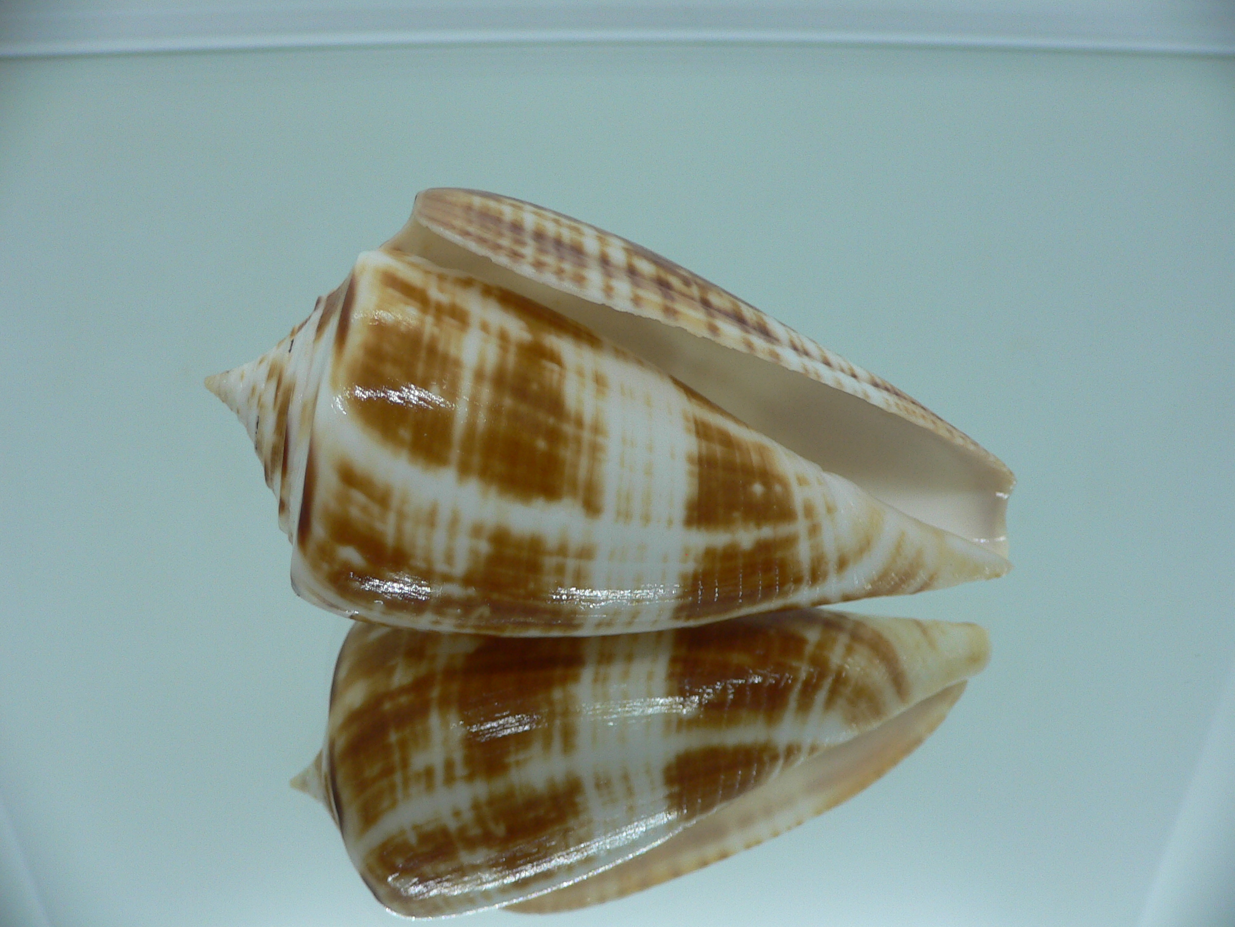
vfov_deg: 40.7
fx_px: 1249
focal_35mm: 35
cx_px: 618
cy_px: 464
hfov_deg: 52.6
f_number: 2.8
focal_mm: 4.6
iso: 80
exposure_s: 1/60
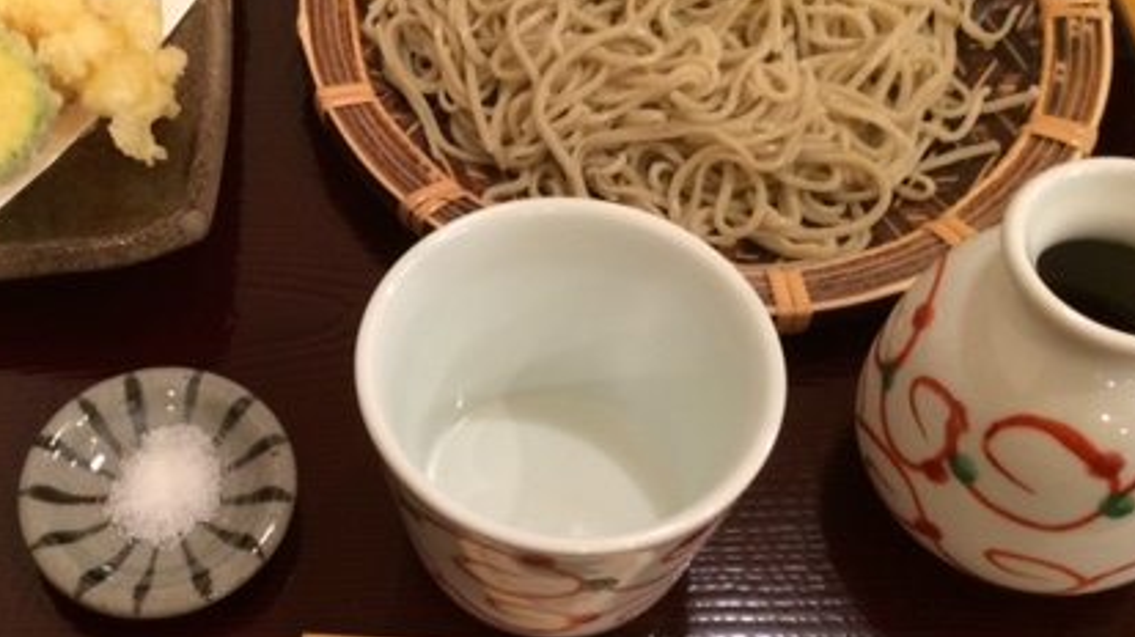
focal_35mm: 49
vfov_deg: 24.4
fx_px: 1474
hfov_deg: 41.2
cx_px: 319
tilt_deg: -54.4
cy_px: 291
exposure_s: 1/30
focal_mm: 4.15
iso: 200
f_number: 2.2
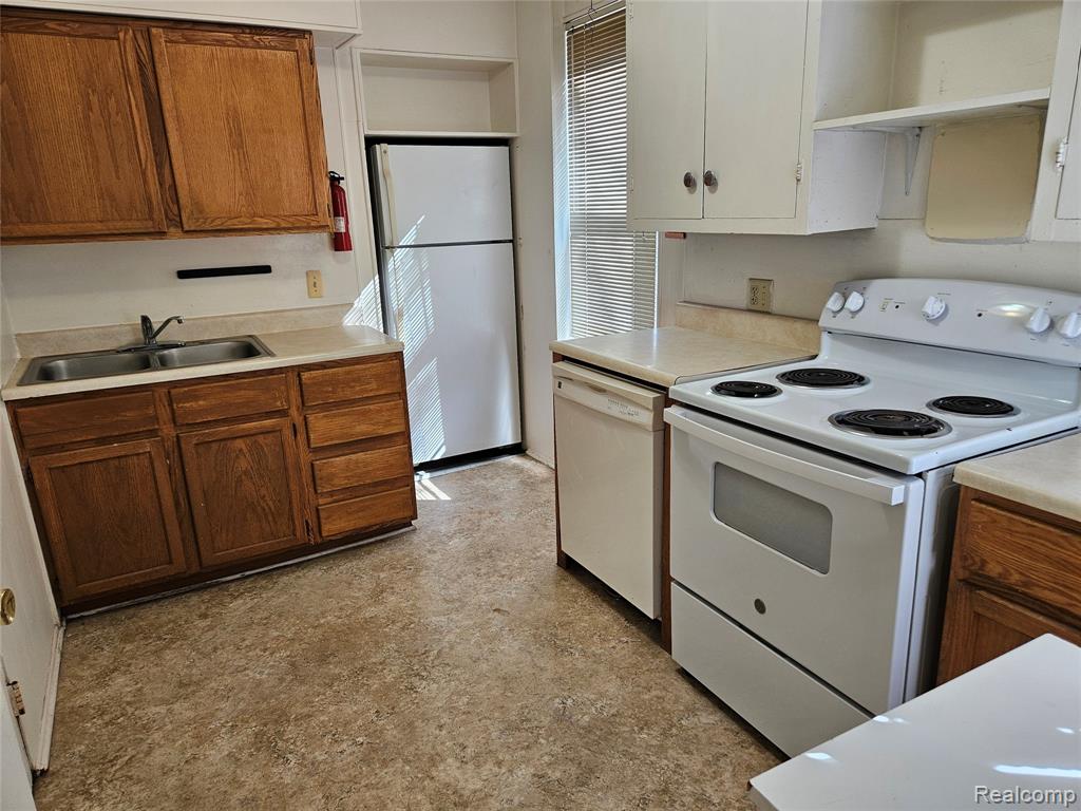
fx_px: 718
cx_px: 540
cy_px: 406
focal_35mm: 23
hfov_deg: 73.9
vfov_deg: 58.9
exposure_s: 1/120
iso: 100
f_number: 1.8
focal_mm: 5.4
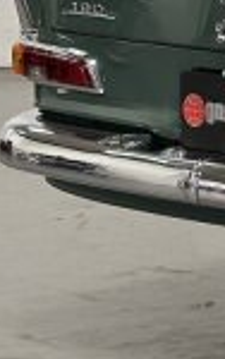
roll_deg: -0.4
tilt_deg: -8.1
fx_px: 2125
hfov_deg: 5.6
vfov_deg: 9.6
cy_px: 74
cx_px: 689
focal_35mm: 217
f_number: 1.78
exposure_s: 1/61
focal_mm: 6.86
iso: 125
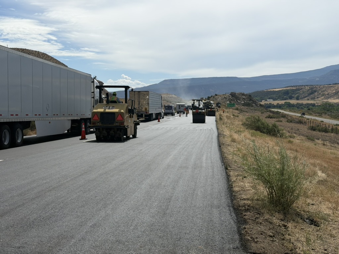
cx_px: 170
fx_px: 470
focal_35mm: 48
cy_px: 127
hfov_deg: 39.7
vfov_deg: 30.3
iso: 64
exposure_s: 1/11364
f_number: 1.78
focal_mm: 6.76
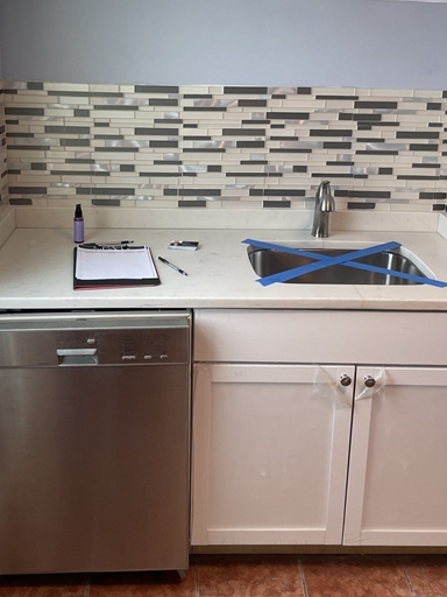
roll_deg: +0.5
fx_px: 671
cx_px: 212
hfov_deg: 36.8
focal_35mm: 39
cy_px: 197
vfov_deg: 47.1
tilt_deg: -14.4
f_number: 1.6
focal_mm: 4.2
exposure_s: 1/120
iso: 64
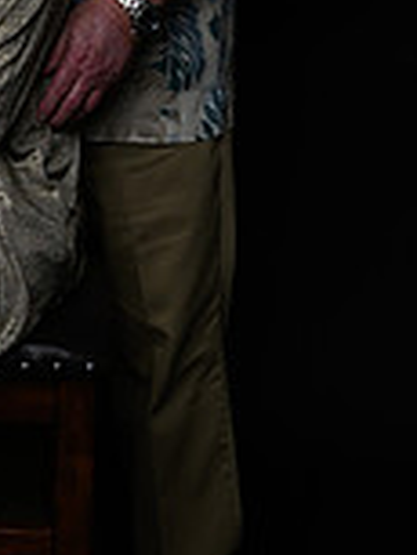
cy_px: -109
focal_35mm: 102
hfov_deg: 14.2
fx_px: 1636
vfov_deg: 18.3
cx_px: -29
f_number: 10
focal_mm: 36
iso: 400
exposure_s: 1/125
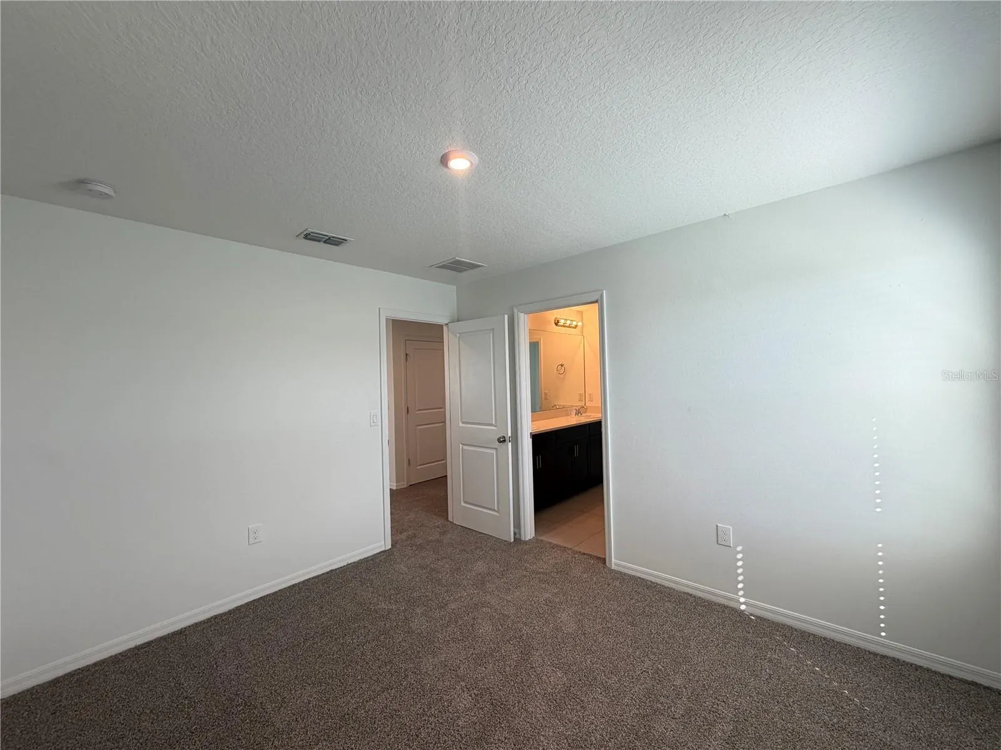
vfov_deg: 85.7
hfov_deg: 102.1
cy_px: 375
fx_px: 405
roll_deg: +1.5
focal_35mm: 14
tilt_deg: +0.4
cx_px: 500
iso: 64
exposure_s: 1/120
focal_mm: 2.22
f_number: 2.2
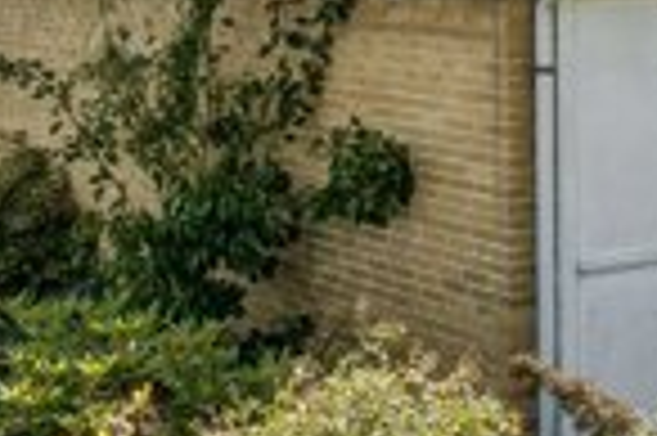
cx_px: 760
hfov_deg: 18.3
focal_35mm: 107
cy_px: -74
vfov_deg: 12.5
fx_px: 1946
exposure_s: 1/1250
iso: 250
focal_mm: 13
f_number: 8
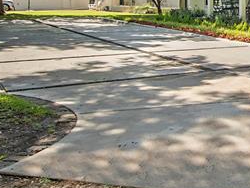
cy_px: -21
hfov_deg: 26.5
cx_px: 344
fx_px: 427
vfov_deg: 23.3
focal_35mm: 59
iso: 100
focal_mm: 10
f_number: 8
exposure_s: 1/250
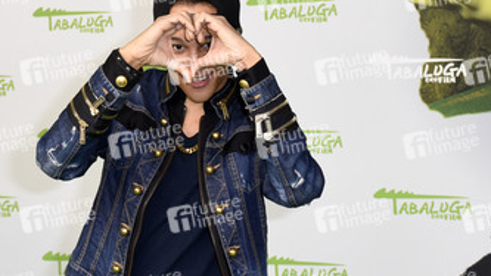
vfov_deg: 14.2
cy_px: 179
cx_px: 166
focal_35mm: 85
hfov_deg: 24.9
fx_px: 1106
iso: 500
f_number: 5.6
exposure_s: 1/125
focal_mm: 40
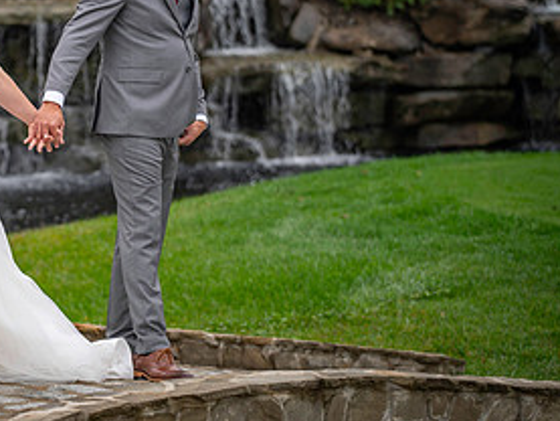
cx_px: 24
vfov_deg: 7.2
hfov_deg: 9.6
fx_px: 3318
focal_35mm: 205
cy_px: 59
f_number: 2.8
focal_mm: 102
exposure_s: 1/125
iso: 80
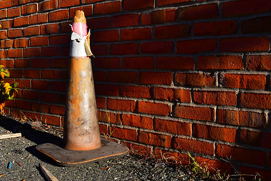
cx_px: 144
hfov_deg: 41.1
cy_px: 94
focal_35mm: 48
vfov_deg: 28.1
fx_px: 361
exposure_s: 1/200
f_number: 11
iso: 200
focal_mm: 30
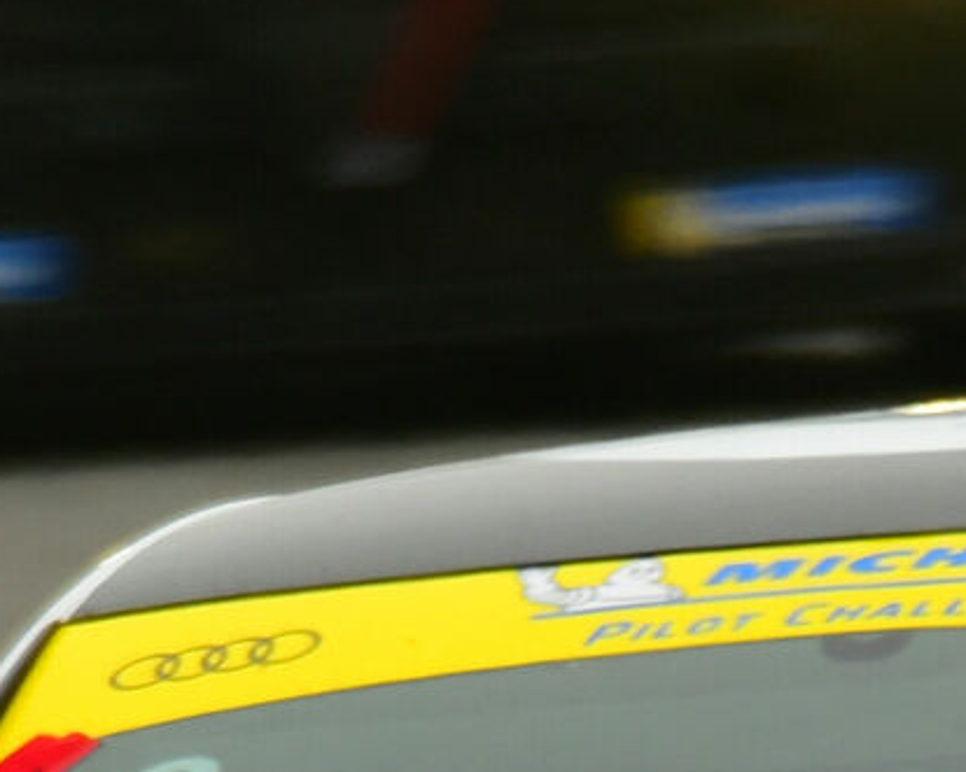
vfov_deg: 0.3
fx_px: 140000
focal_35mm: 4898
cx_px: 1237
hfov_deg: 0.4
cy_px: 900
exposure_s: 1/160
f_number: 8
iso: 100
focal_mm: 500
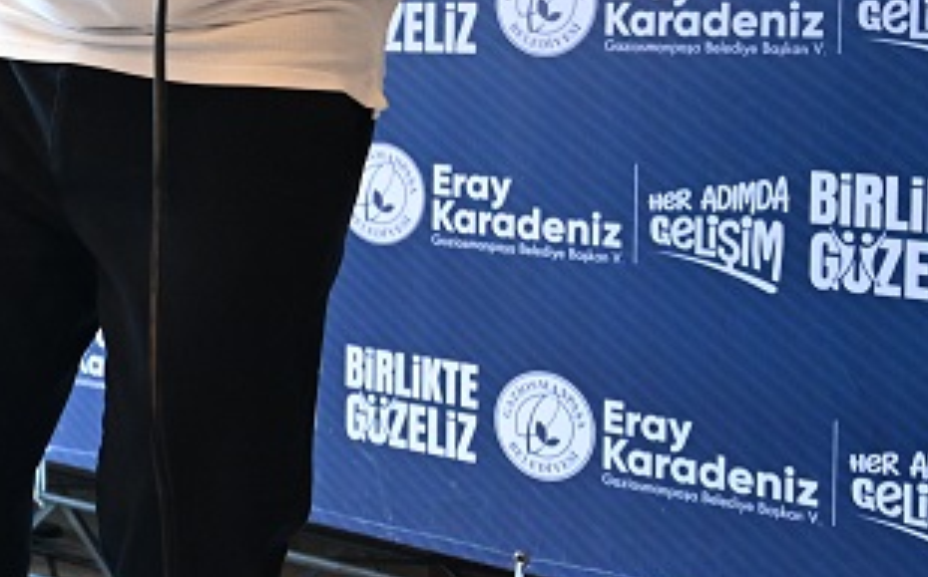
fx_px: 1996
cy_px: 75
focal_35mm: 79
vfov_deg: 16.3
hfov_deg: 24.1
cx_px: -150
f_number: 4
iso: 3200
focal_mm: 24
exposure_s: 1/125
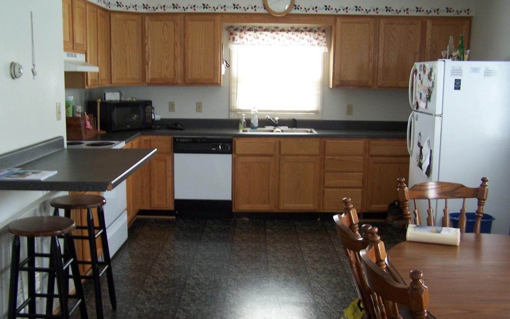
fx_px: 570
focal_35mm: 41
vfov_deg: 31.2
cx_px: 253
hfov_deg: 48.2
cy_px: 177
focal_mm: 6.3
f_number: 2.8
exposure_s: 1/10
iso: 140
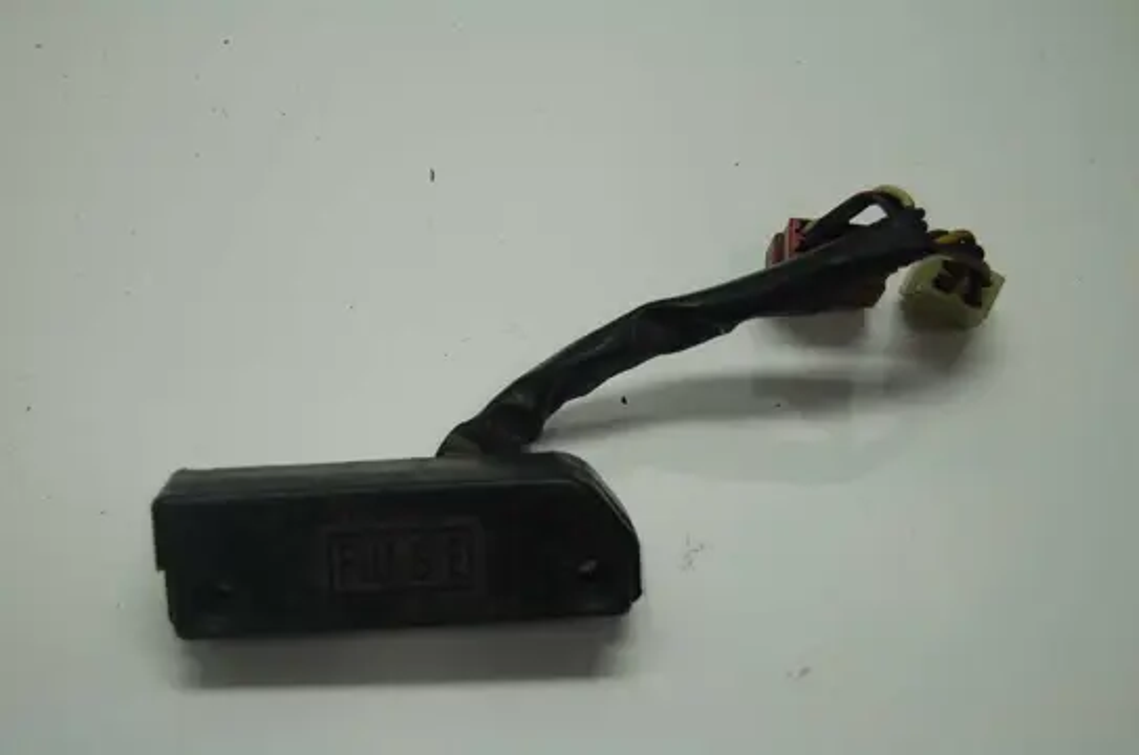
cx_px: 570
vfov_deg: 23.7
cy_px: 378
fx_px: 1800
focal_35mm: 57
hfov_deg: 35.1
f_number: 4.8
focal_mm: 38
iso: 400
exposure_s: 1/80
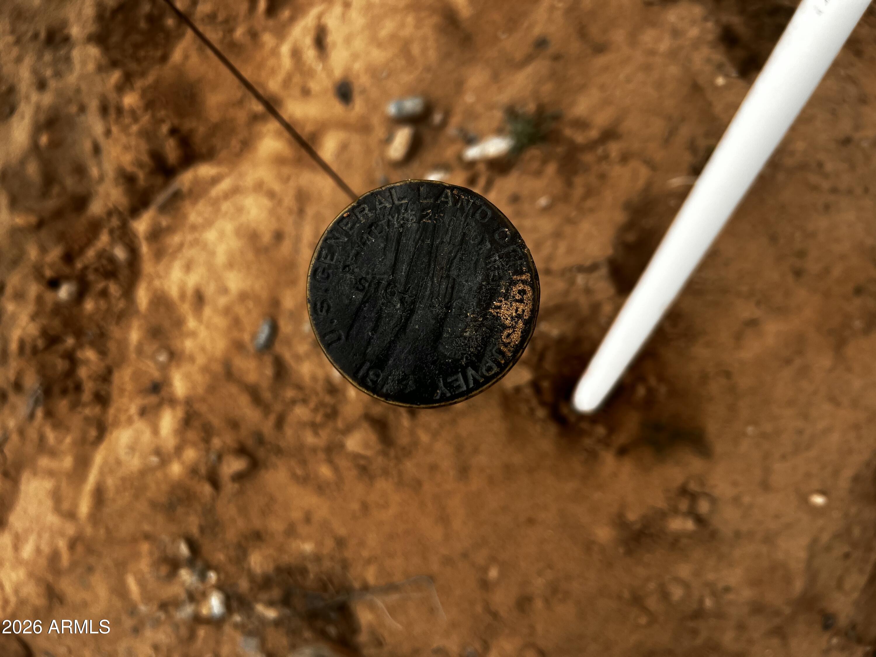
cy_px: 328
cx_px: 438
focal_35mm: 26
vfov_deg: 53.1
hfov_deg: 67.3
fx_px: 658
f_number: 1.5
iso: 50
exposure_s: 1/909
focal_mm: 5.7
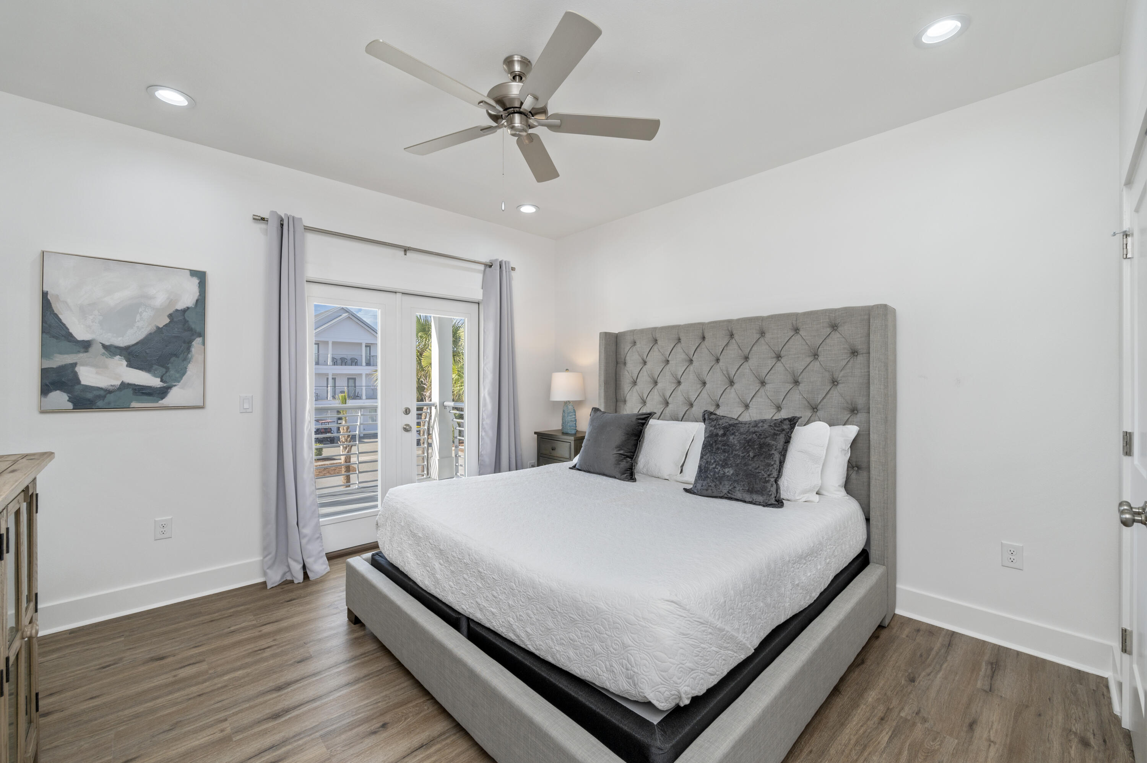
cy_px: 382
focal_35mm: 14
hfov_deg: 104.3
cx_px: 574
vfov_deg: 81.1
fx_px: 446
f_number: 9
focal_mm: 14
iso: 320
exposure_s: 1/30
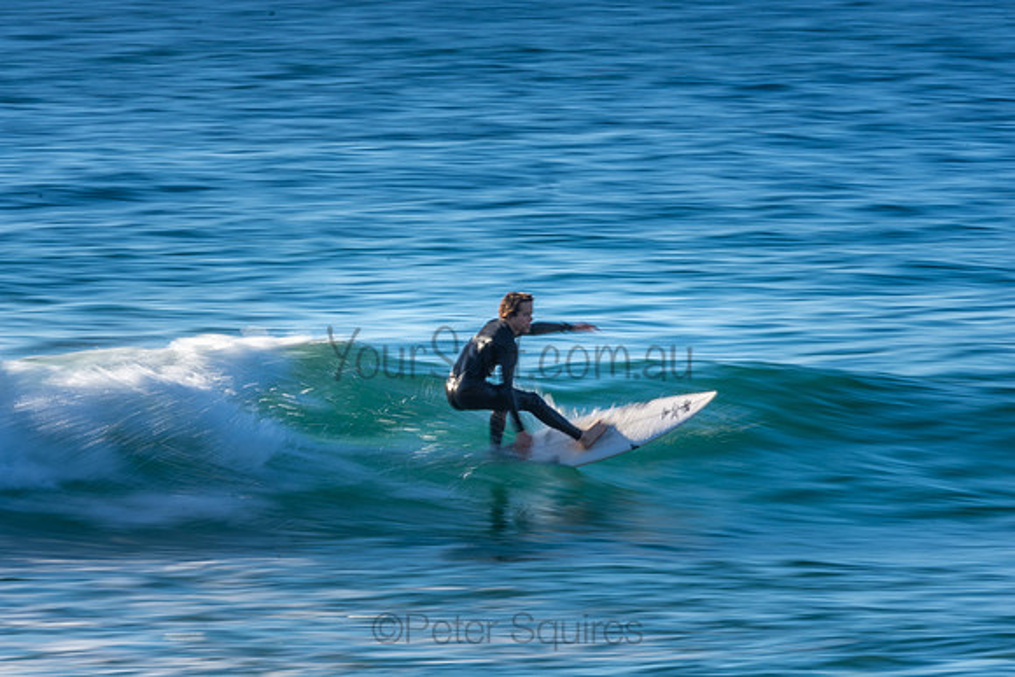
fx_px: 16497
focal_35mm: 585
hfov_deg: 3.5
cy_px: 338
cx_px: 508
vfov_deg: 2.4
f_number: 22
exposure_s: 1/25
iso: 100
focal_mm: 390
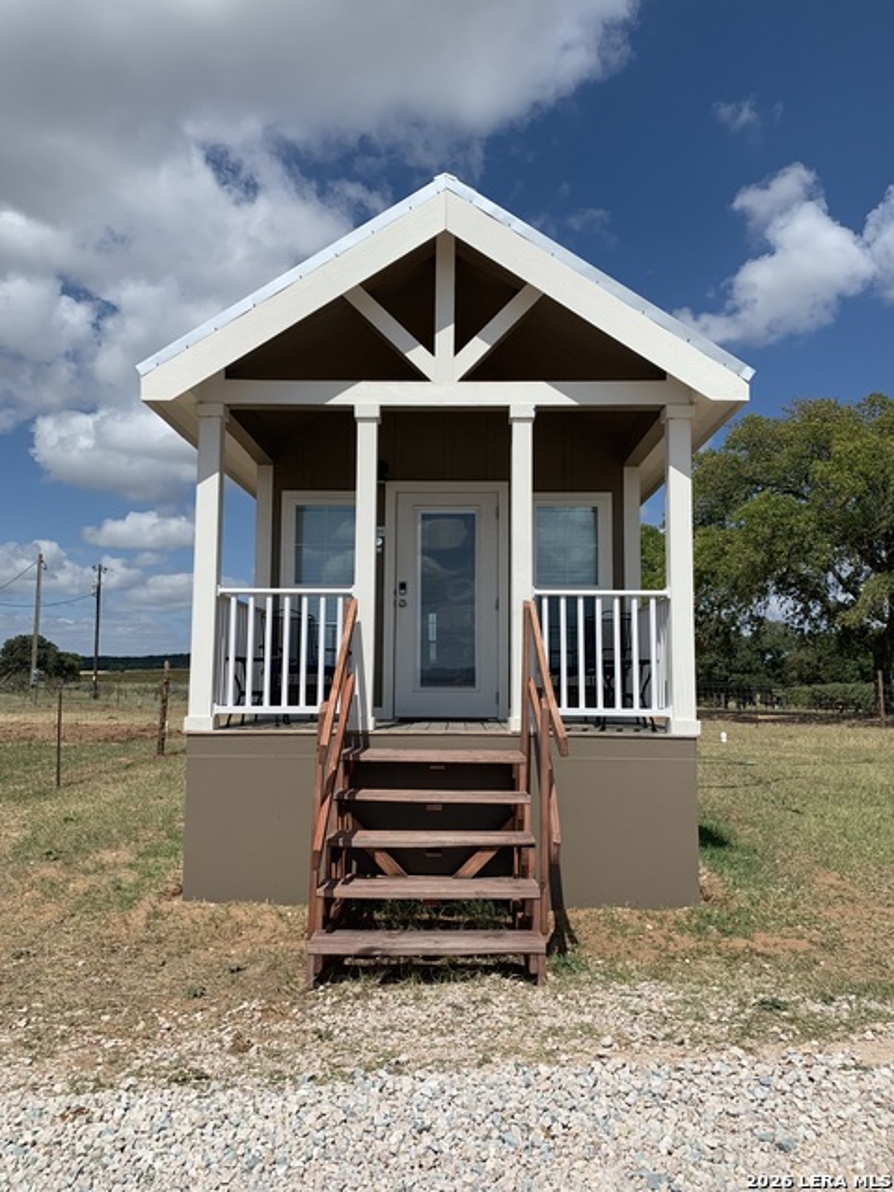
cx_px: 447
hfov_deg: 53.1
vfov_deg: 67.3
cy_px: 596
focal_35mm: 26
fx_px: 895
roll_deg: -0.2
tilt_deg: +6.4
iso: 25
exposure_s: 1/4673
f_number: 1.8
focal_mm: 4.25
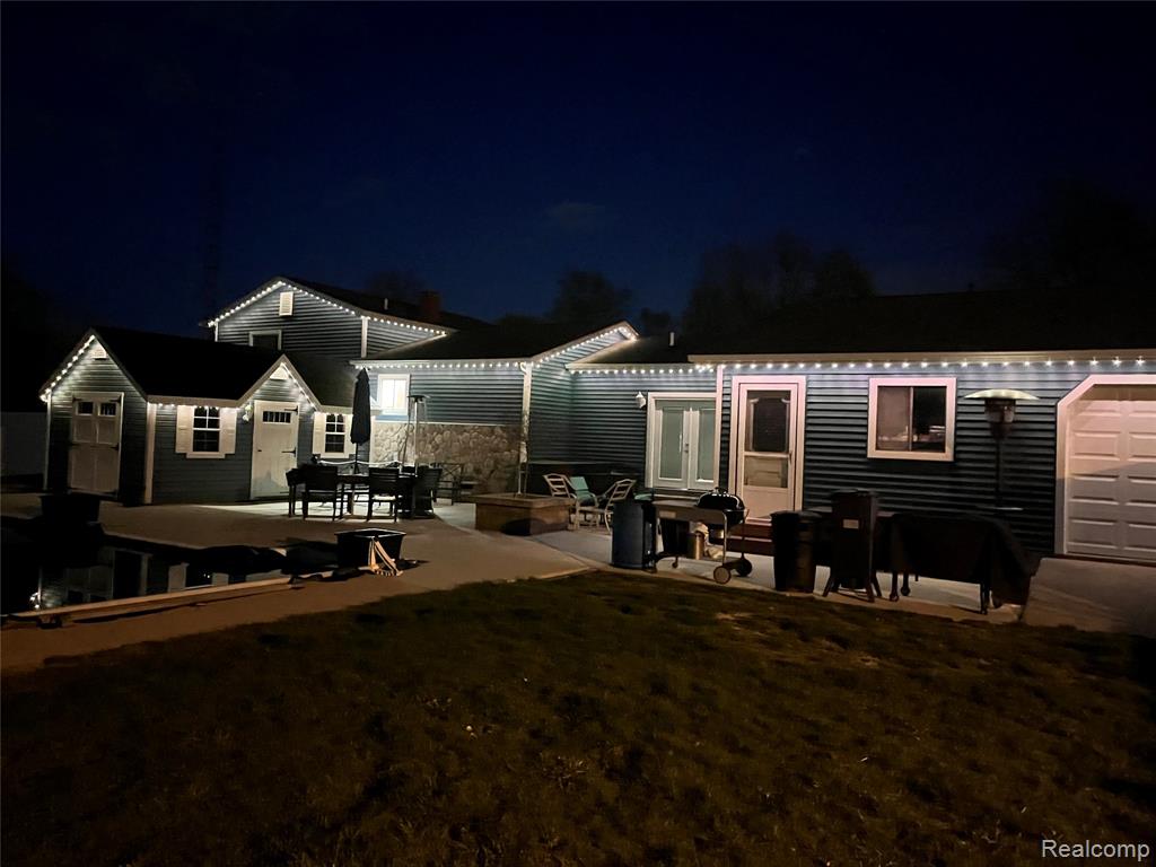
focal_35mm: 26
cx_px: 578
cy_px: 434
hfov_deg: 67.3
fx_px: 868
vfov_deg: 53.1
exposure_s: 1/17
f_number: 1.6
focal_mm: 5.1
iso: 6400
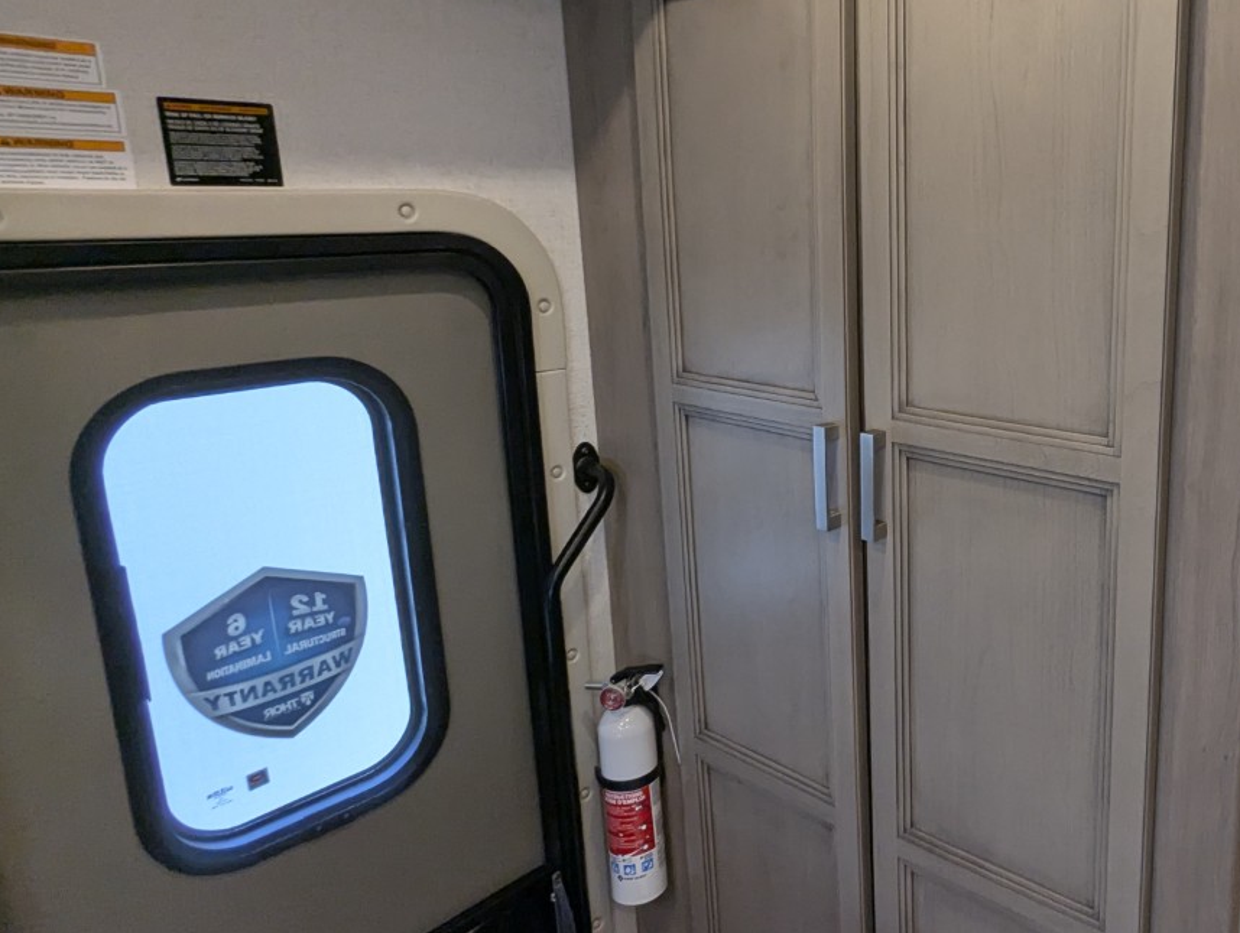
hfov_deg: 62.2
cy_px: 400
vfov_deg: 53.0
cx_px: 973
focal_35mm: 26
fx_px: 933
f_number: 2.2
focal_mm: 2.35
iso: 156
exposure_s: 1/126
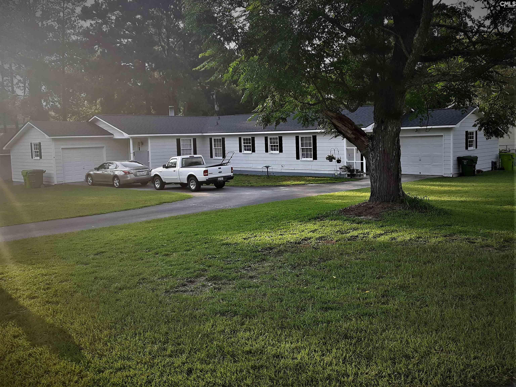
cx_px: 258
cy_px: 194
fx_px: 417
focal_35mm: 28
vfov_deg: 49.7
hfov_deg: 63.5
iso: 40
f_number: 1.7
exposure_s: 1/311
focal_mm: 3.7
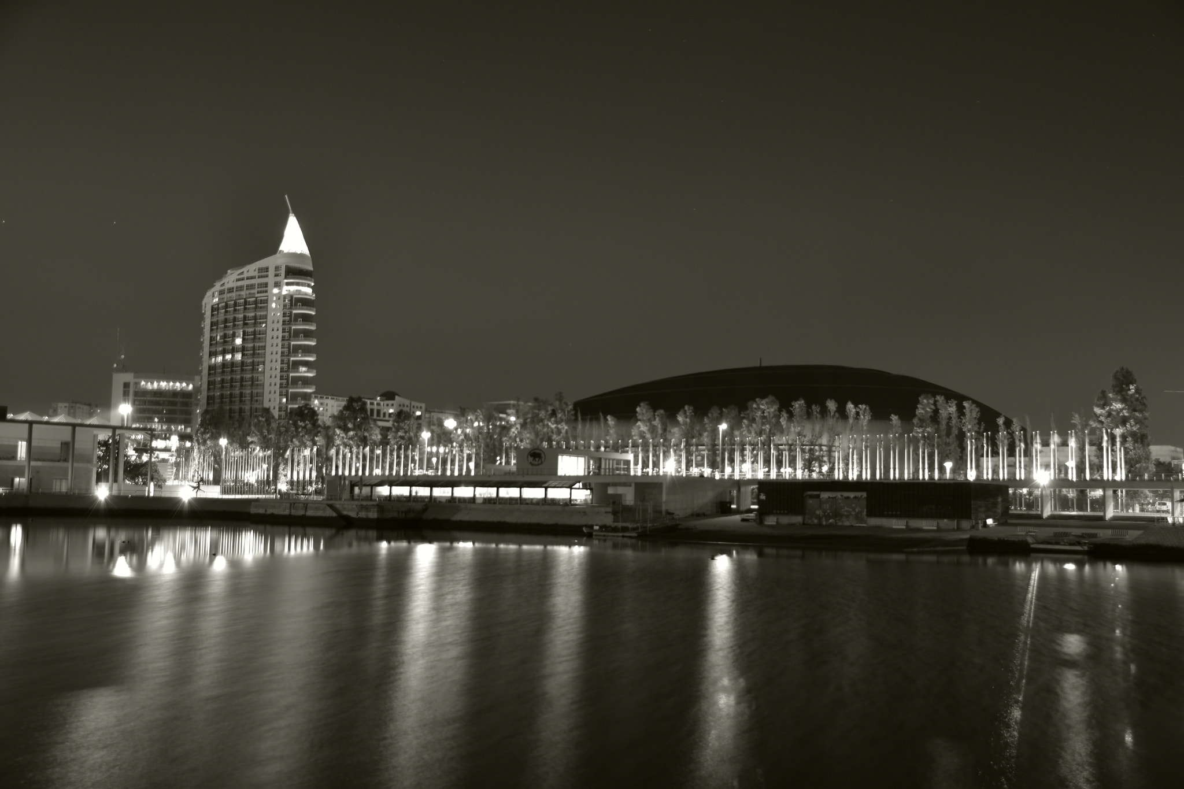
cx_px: 592
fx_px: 1134
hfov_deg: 55.1
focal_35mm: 34
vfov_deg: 38.4
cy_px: 394
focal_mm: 23
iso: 100
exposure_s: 10
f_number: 3.8
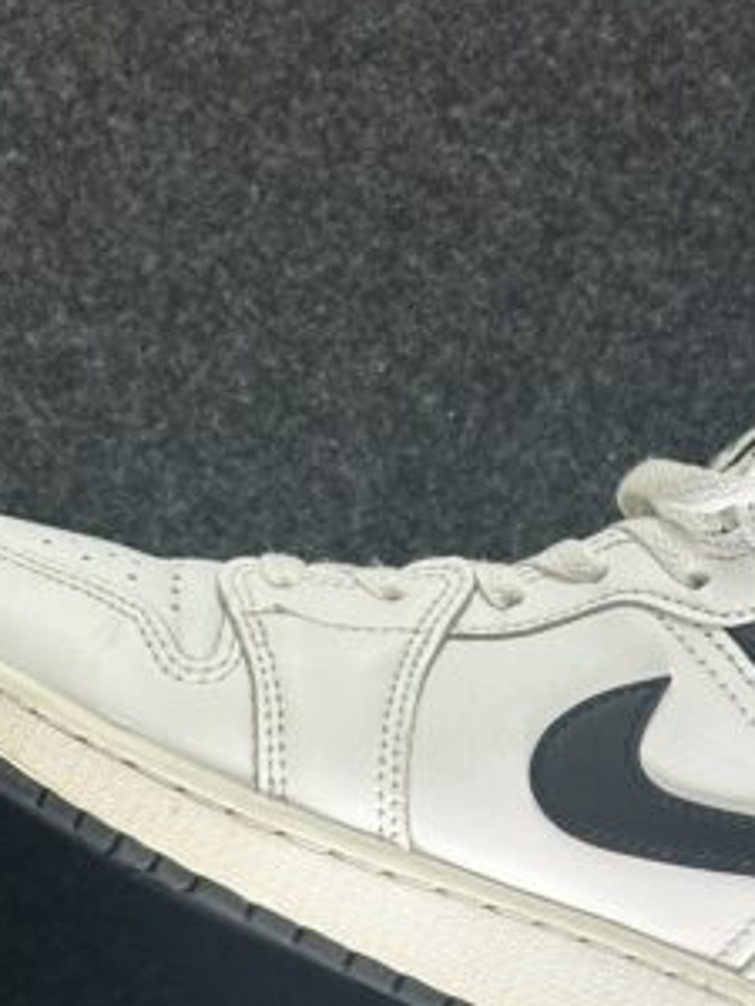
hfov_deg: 11.6
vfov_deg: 14.8
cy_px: 1296
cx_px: 450
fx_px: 3722
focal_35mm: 128
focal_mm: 6.86
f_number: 1.78
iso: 125
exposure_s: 1/50
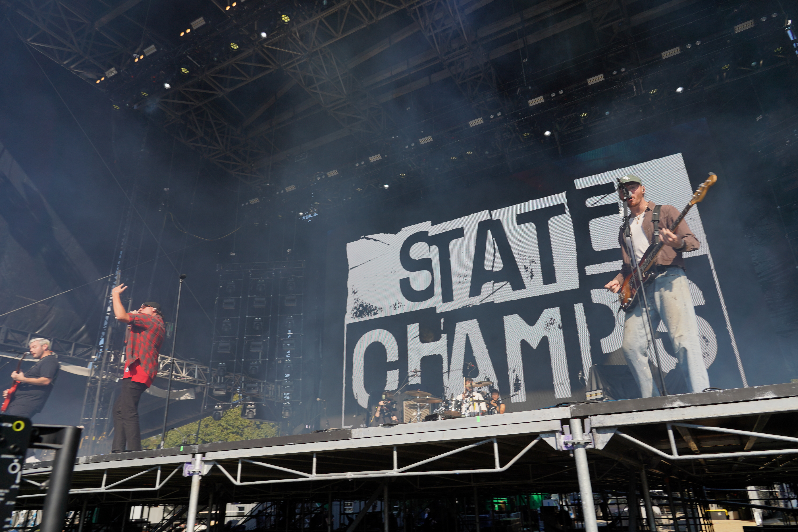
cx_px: 399
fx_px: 532
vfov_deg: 53.1
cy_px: 266
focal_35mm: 24
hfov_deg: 73.7
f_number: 8
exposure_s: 1/250
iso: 100
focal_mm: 24
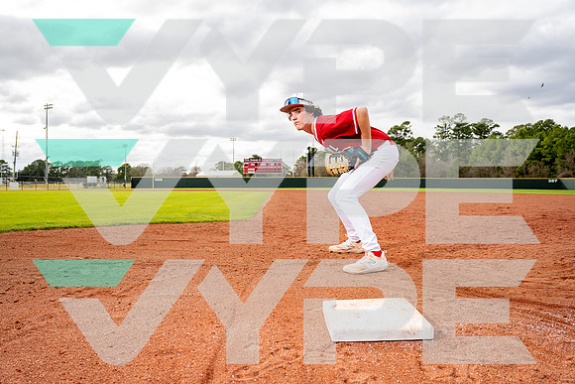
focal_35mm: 27
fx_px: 431
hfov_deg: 67.4
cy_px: 192
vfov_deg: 48.0
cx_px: 288
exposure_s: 1/250
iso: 100
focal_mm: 27
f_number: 4
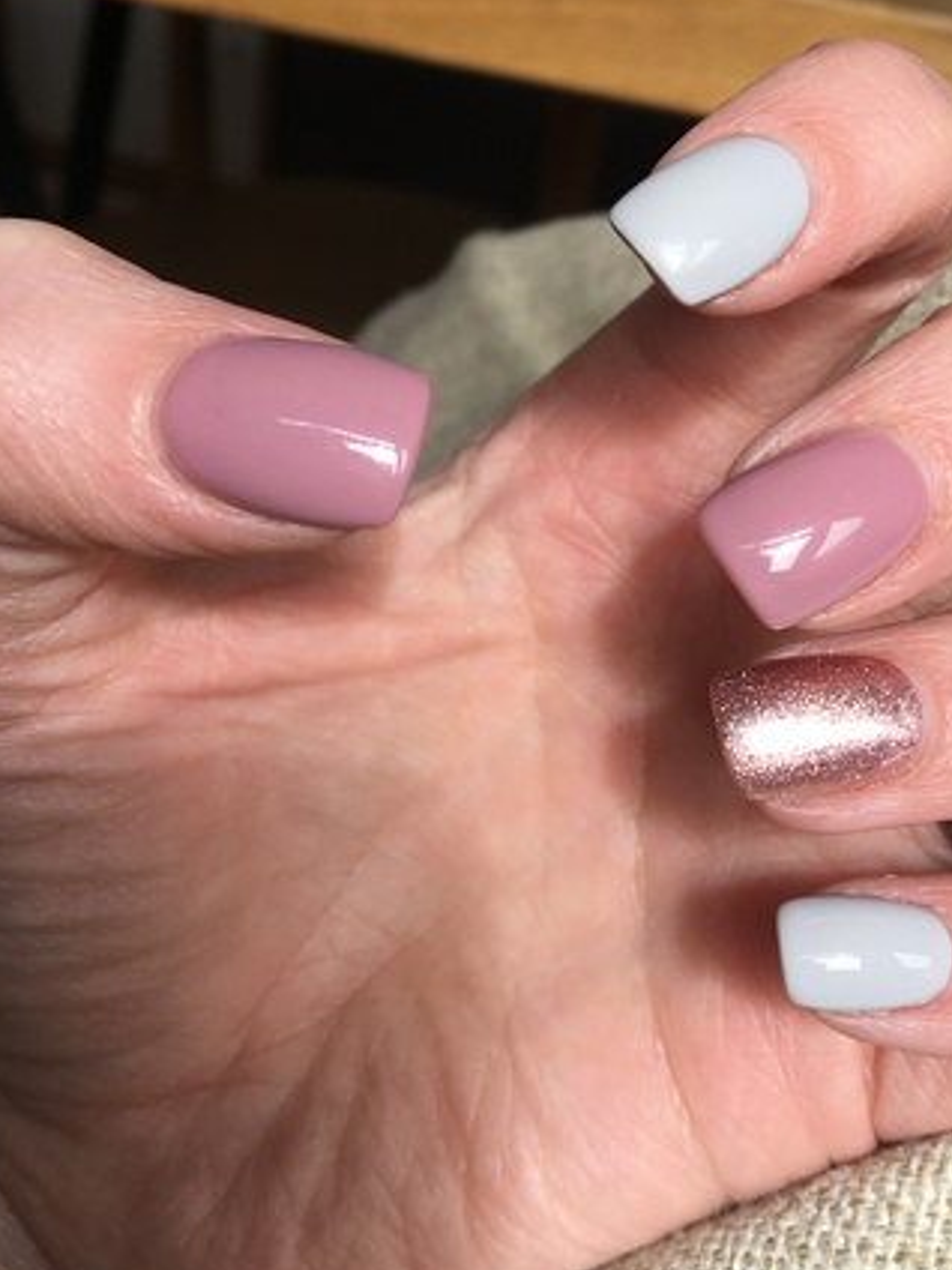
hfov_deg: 35.0
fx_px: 1503
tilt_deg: -28.7
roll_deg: -9.1
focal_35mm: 41
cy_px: 533
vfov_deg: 45.6
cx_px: 590
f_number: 2.2
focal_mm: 4.15
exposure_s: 1/322
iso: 25
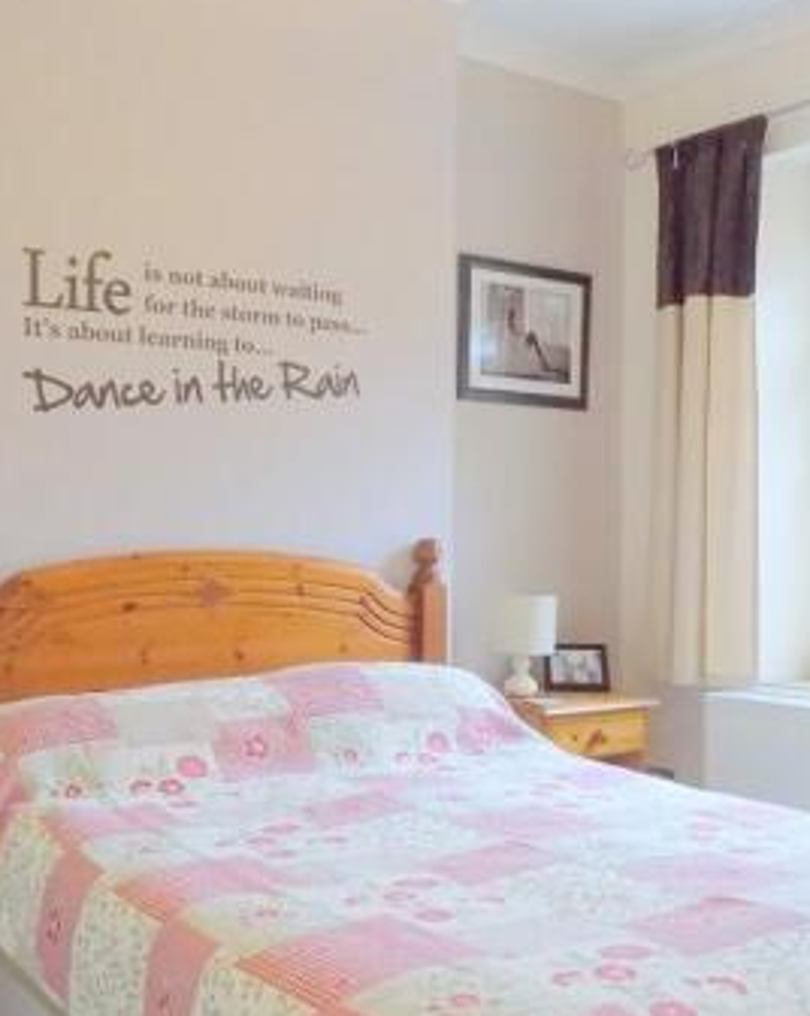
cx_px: 322
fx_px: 1171
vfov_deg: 46.7
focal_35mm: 39
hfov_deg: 38.0
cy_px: 591
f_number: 3.1
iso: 400
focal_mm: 4
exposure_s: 1/25
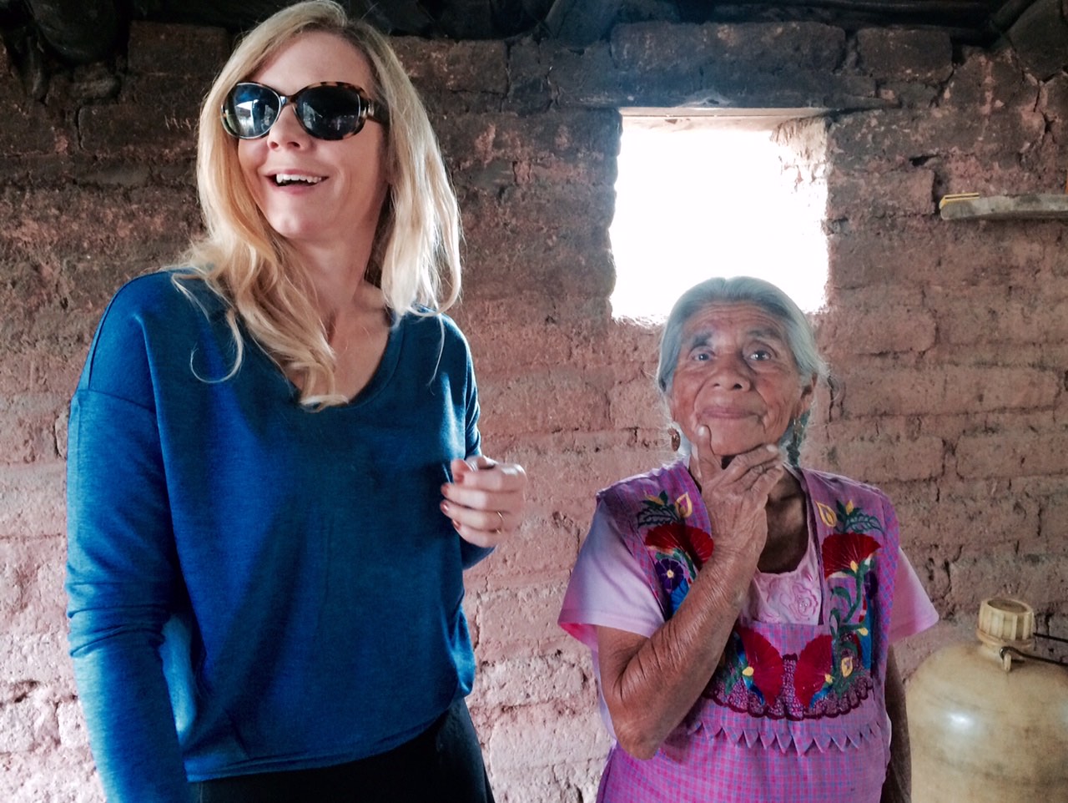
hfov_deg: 61.6
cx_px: 534
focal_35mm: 29
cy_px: 402
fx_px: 895
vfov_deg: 48.3
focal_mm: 4.15
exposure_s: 1/30
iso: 160
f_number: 2.2
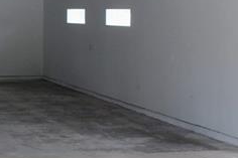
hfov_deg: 12.8
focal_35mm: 156
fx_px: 1031
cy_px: 40
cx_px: -49
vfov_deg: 8.8
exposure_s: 1/125
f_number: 5.6
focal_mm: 24
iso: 400
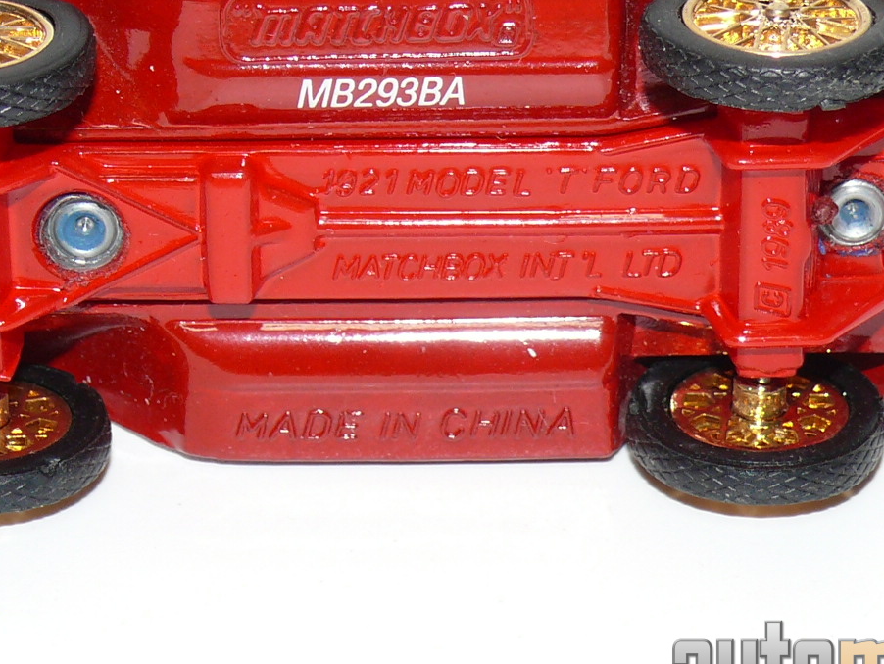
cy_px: 163
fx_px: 4394
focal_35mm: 172
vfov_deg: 8.6
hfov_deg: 11.5
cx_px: 446
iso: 100
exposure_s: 1/30
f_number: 4
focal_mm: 13.1
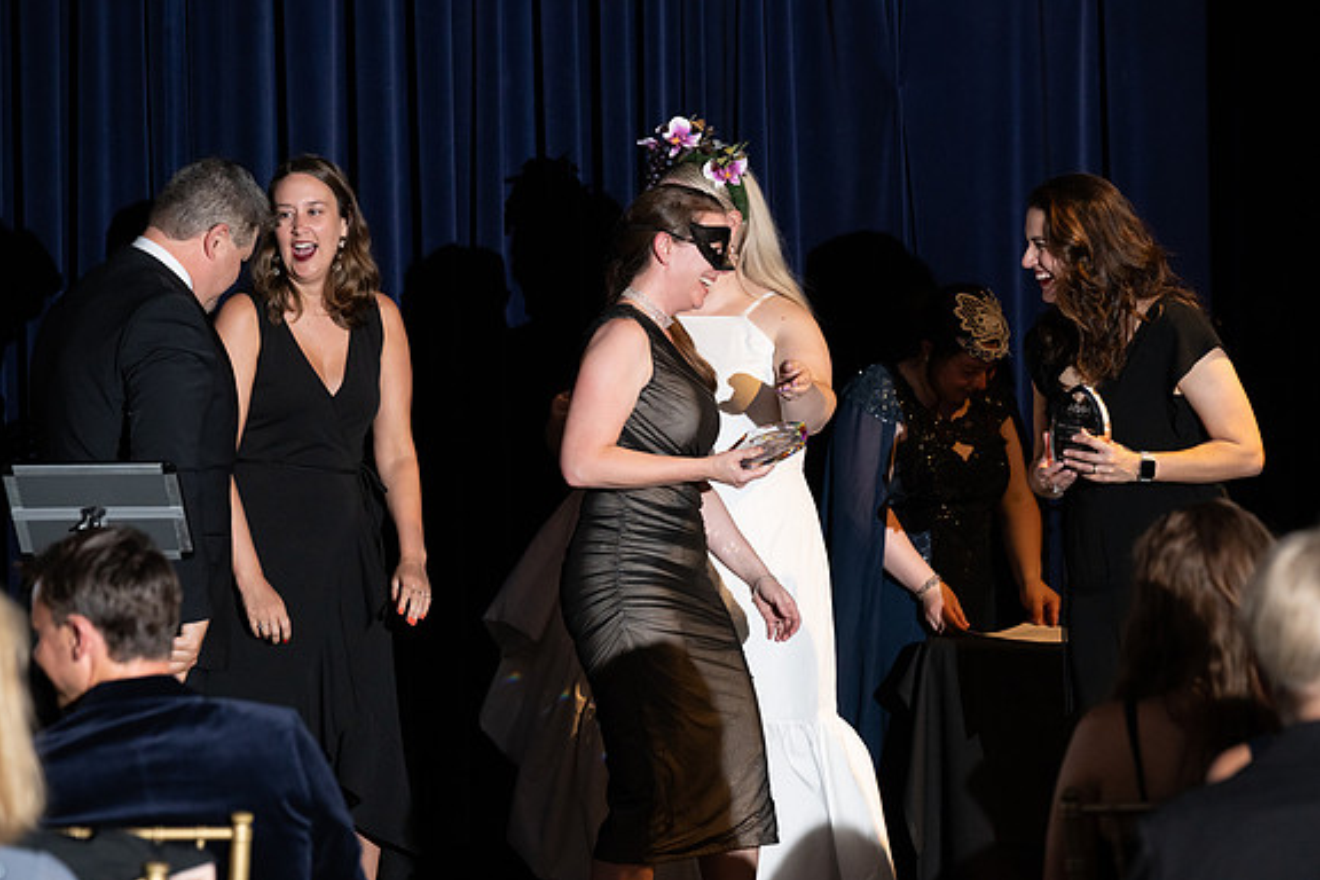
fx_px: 5536
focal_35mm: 151
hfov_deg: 13.6
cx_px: 658
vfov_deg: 9.1
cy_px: 441
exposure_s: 1/200
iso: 2500
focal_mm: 150
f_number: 5
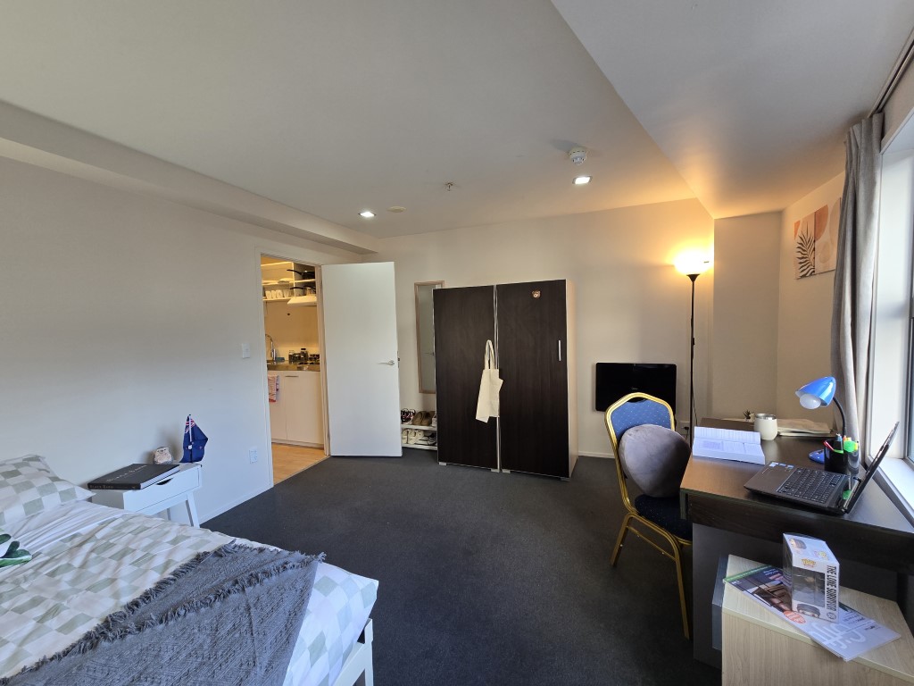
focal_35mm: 13
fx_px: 343
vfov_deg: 89.9
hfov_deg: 106.2
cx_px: 457
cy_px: 343
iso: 80
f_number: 2.2
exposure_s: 1/100
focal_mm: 2.2
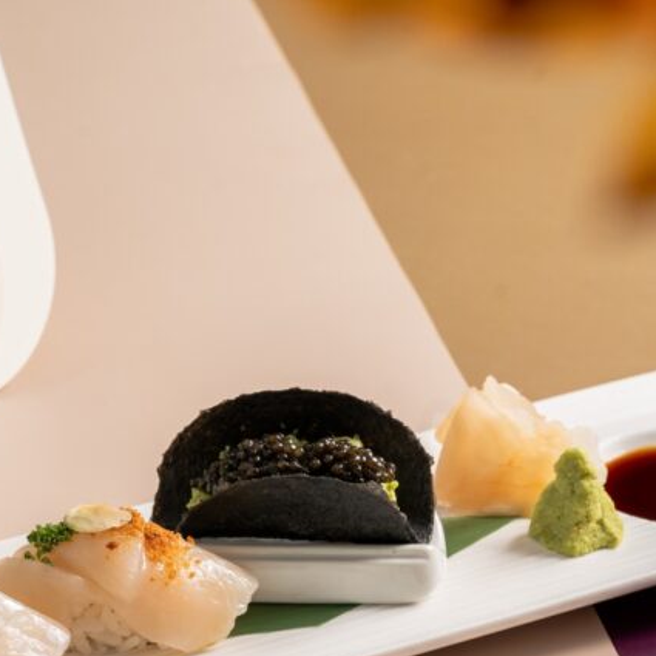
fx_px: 3602
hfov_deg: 10.4
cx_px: 116
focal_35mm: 168
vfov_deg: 10.4
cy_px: 590
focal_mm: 70
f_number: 10
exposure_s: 1/160
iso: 200
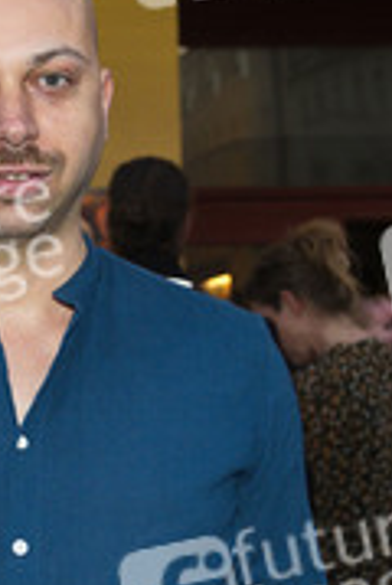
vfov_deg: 25.7
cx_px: -10
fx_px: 1269
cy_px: 422
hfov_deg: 17.1
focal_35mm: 78
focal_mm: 35
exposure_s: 1/160
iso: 1250
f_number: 4.5
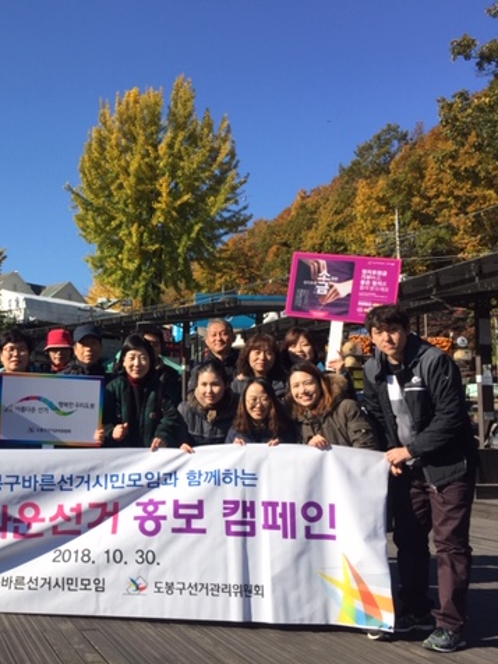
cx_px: 71
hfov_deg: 35.1
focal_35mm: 39
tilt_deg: +7.6
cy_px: 332
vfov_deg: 47.9
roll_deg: -2.0
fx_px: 748
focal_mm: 4.15
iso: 32
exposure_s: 1/1980
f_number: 2.2
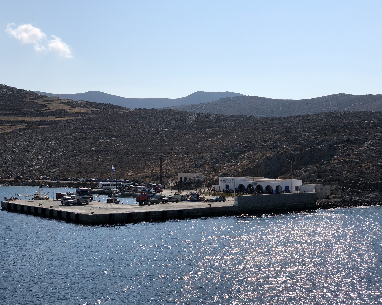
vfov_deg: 25.8
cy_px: 147
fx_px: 667
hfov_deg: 31.9
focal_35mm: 59
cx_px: 164
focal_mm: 6
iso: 16
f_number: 2.4
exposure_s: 1/3690
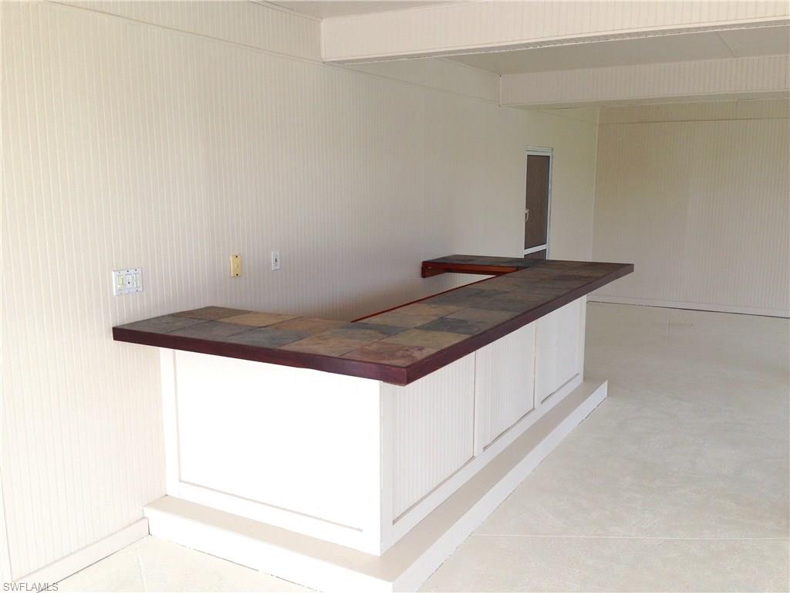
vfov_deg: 42.9
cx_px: 395
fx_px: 753
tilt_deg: -10.6
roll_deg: +1.9
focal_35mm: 33
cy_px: 296
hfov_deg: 55.4
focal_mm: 4.12
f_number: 2.4
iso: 50
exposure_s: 1/173
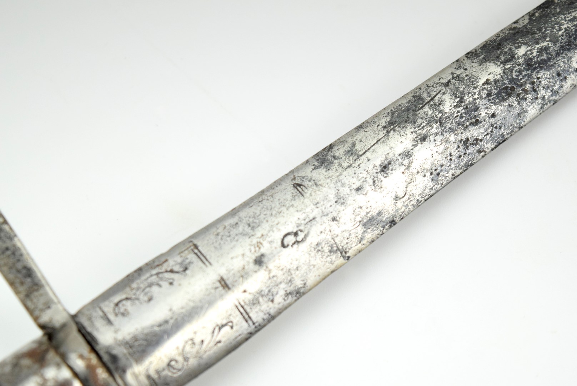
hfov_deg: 24.6
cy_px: 193
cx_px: 288
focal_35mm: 82
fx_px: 1323
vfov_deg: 16.6
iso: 1600
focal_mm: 55
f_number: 5.6
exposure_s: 1/2000
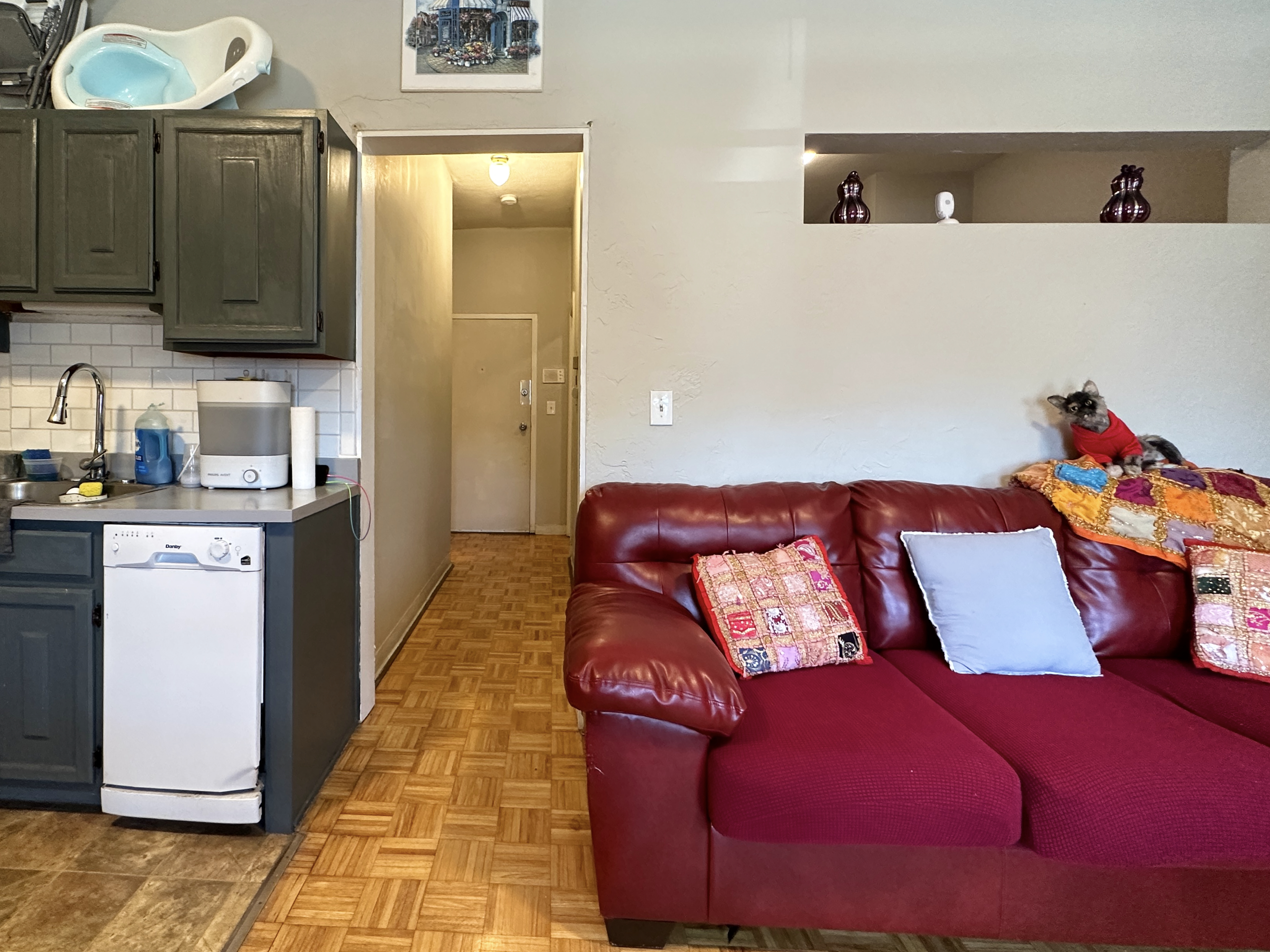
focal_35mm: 17
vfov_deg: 74.6
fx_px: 624
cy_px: 433
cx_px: 522
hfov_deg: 90.1
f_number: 2.2
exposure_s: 1/60
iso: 320
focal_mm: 2.22
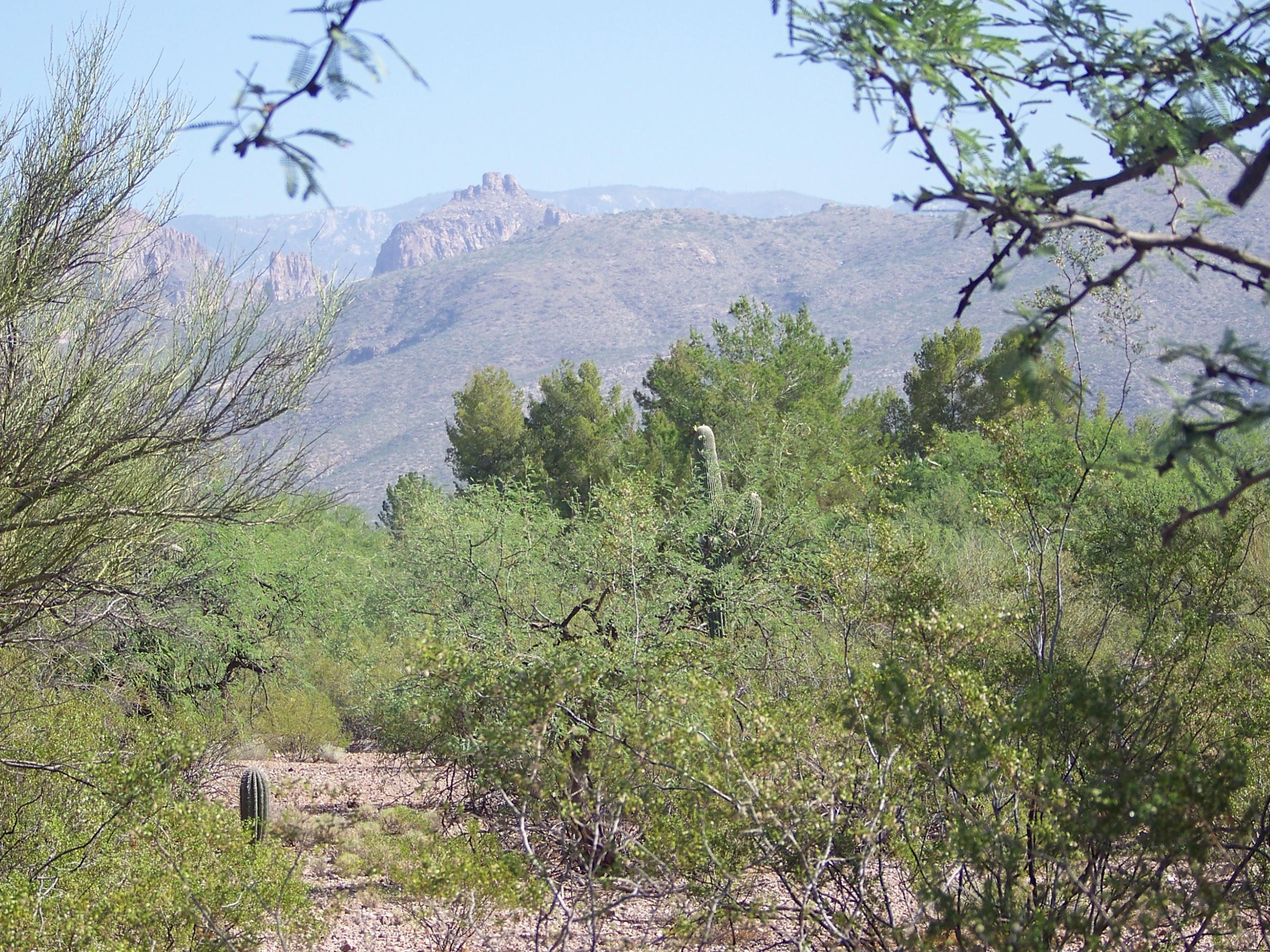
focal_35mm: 125
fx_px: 4586
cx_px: 571
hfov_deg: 15.8
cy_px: 406
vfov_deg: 11.9
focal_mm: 17.6
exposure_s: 1/500
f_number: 3.2
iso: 64
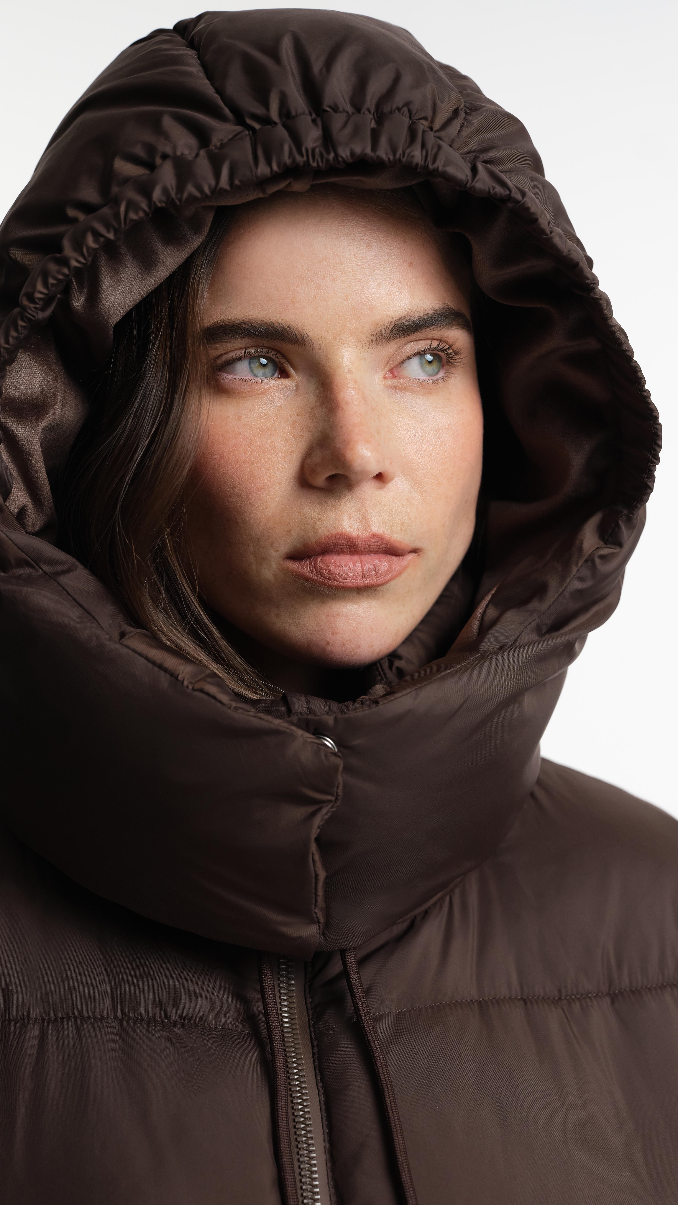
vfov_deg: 37.2
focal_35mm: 56
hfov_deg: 21.4
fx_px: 1790
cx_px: 336
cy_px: 600
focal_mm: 64
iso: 800
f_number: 7.1
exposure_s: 1/250
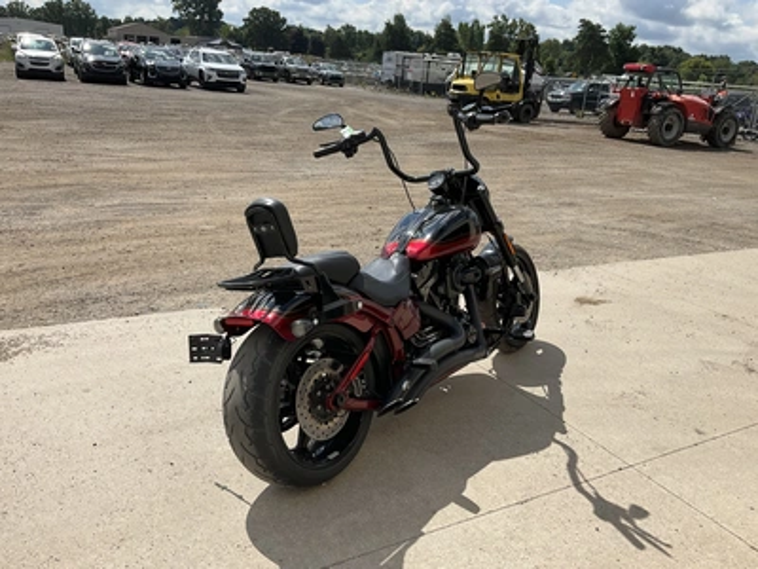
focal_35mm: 29
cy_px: 284
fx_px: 635
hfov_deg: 61.7
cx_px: 379
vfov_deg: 48.2
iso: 25
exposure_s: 1/2427
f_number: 1.8
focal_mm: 3
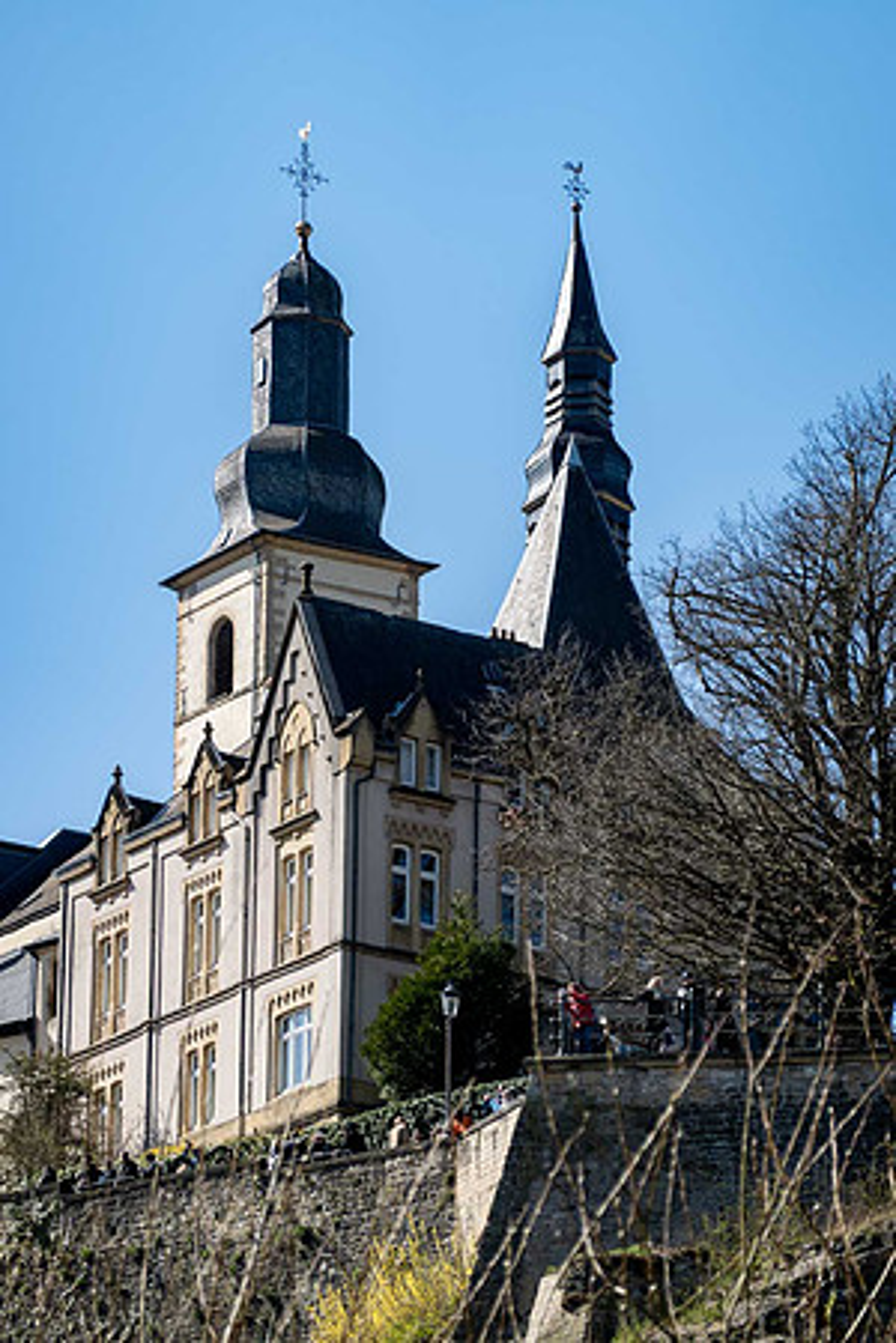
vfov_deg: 10.3
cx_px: 448
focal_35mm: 200
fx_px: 7466
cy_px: 672
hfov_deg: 6.9
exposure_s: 1/640
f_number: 5
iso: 100
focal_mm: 72
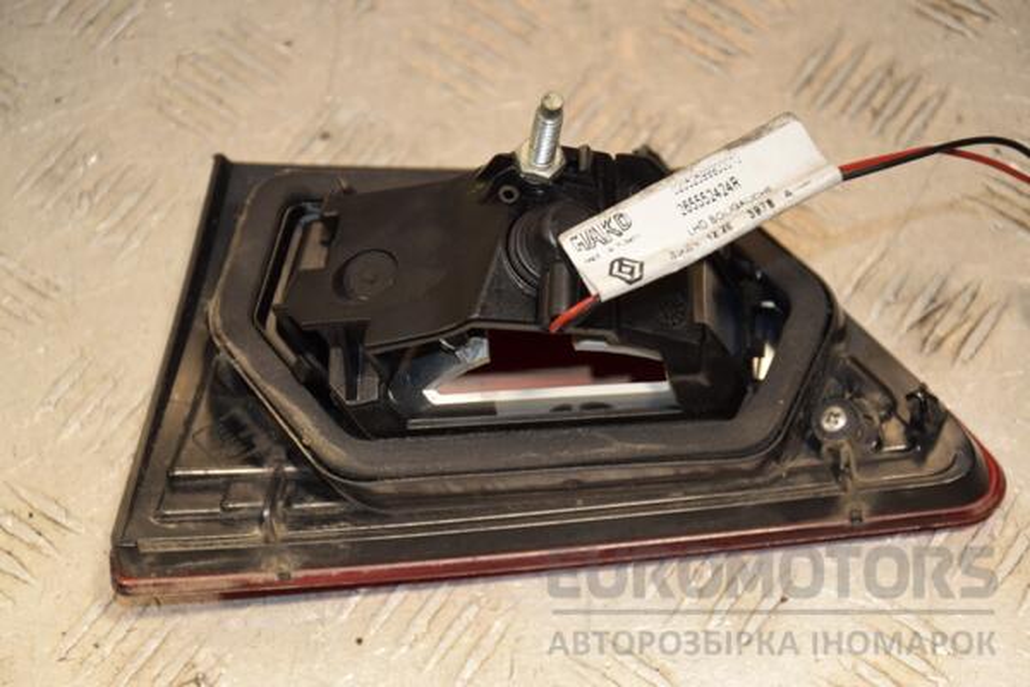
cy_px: 344
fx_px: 3004
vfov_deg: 13.0
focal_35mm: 105
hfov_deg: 19.5
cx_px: 515
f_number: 6.3
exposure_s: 1/200
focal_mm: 70
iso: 800
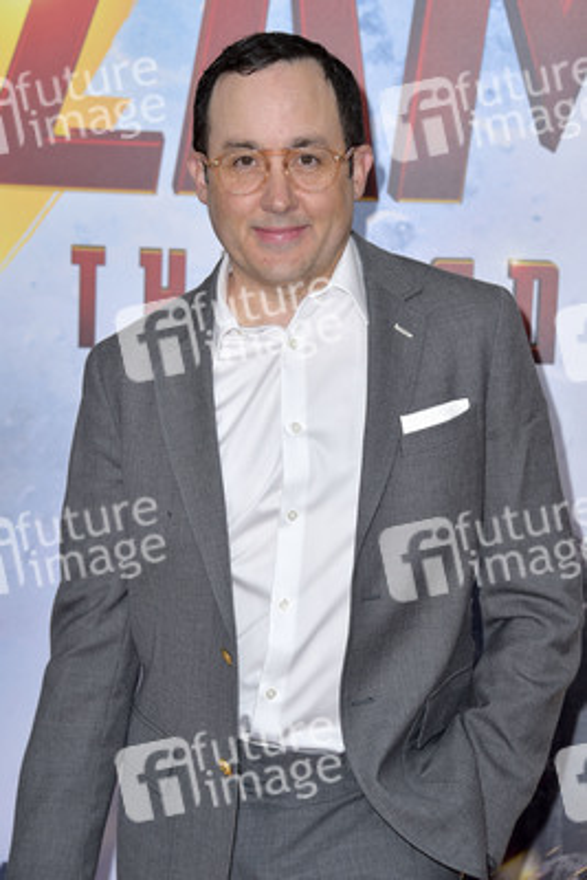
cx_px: 294
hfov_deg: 11.8
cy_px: 440
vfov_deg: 17.6
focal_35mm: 116
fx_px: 2834
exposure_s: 1/250
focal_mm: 116
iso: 320
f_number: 6.3
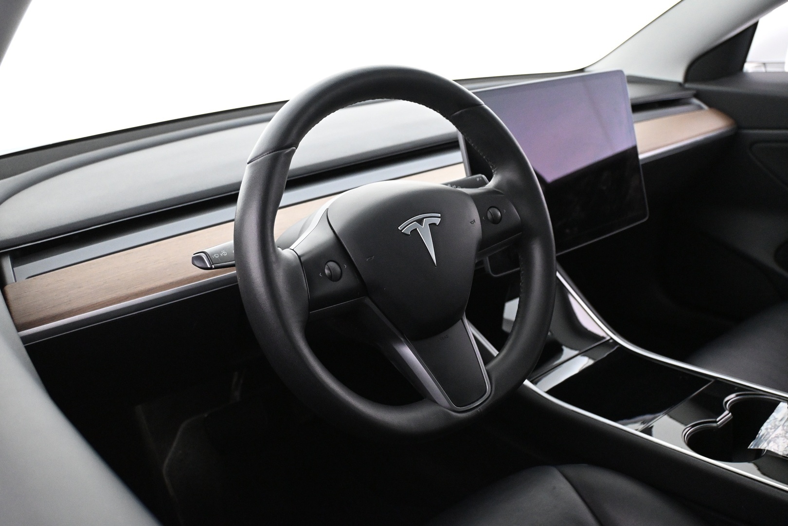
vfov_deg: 40.8
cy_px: 263
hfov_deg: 58.3
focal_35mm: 32
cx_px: 394
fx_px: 706
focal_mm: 21.5
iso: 4000
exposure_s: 1/40
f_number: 4
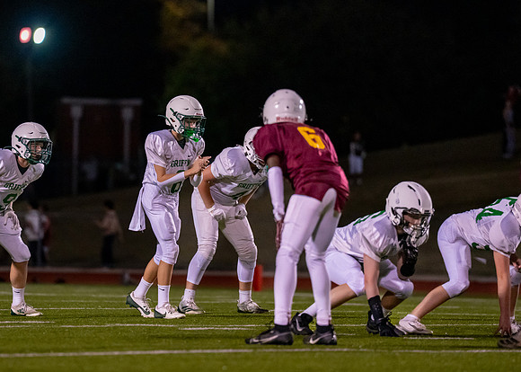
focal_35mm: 305
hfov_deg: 6.6
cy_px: 187
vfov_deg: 4.7
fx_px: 4507
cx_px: 184
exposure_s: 1/1250
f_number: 2.8
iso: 6400
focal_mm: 200
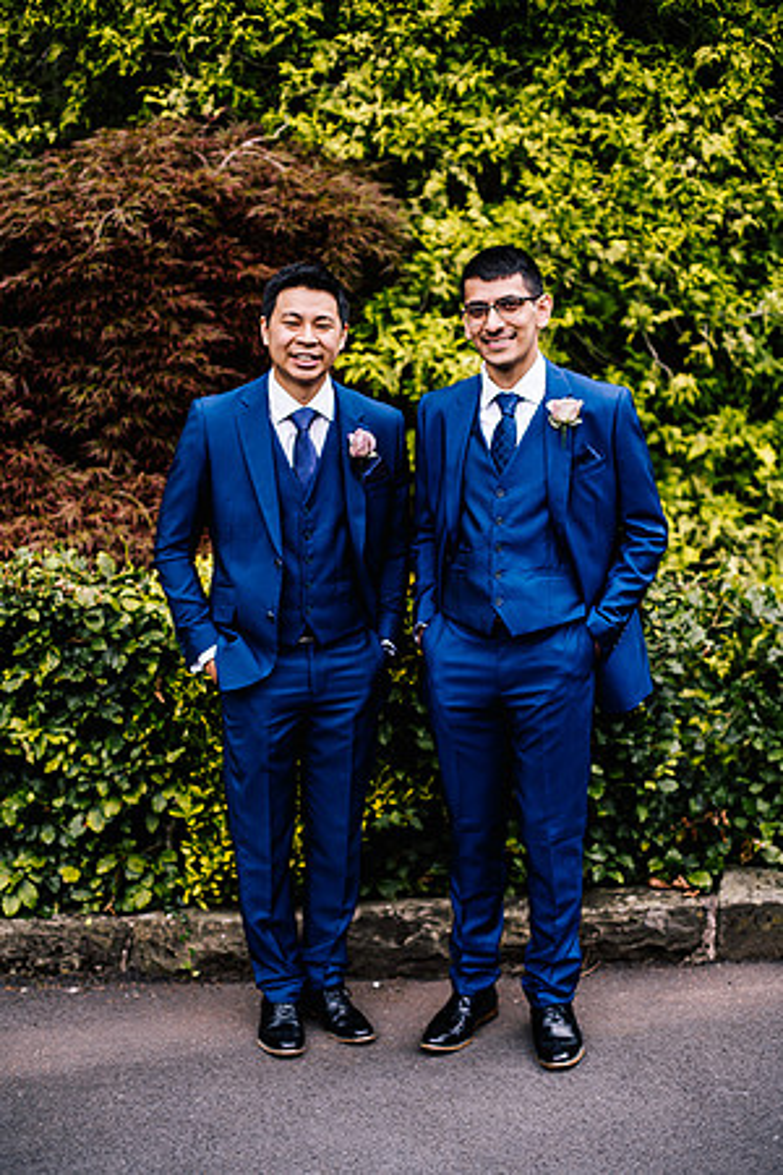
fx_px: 1631
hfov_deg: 27.0
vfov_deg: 39.6
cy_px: 588
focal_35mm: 50
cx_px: 392
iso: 200
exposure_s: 1/500
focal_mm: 50
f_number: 2.5
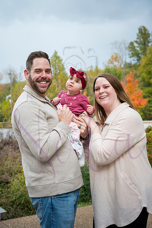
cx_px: 76
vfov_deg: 39.6
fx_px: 317
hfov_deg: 27.0
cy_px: 114
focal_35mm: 50
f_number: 4.5
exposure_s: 1/500
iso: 400
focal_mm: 50
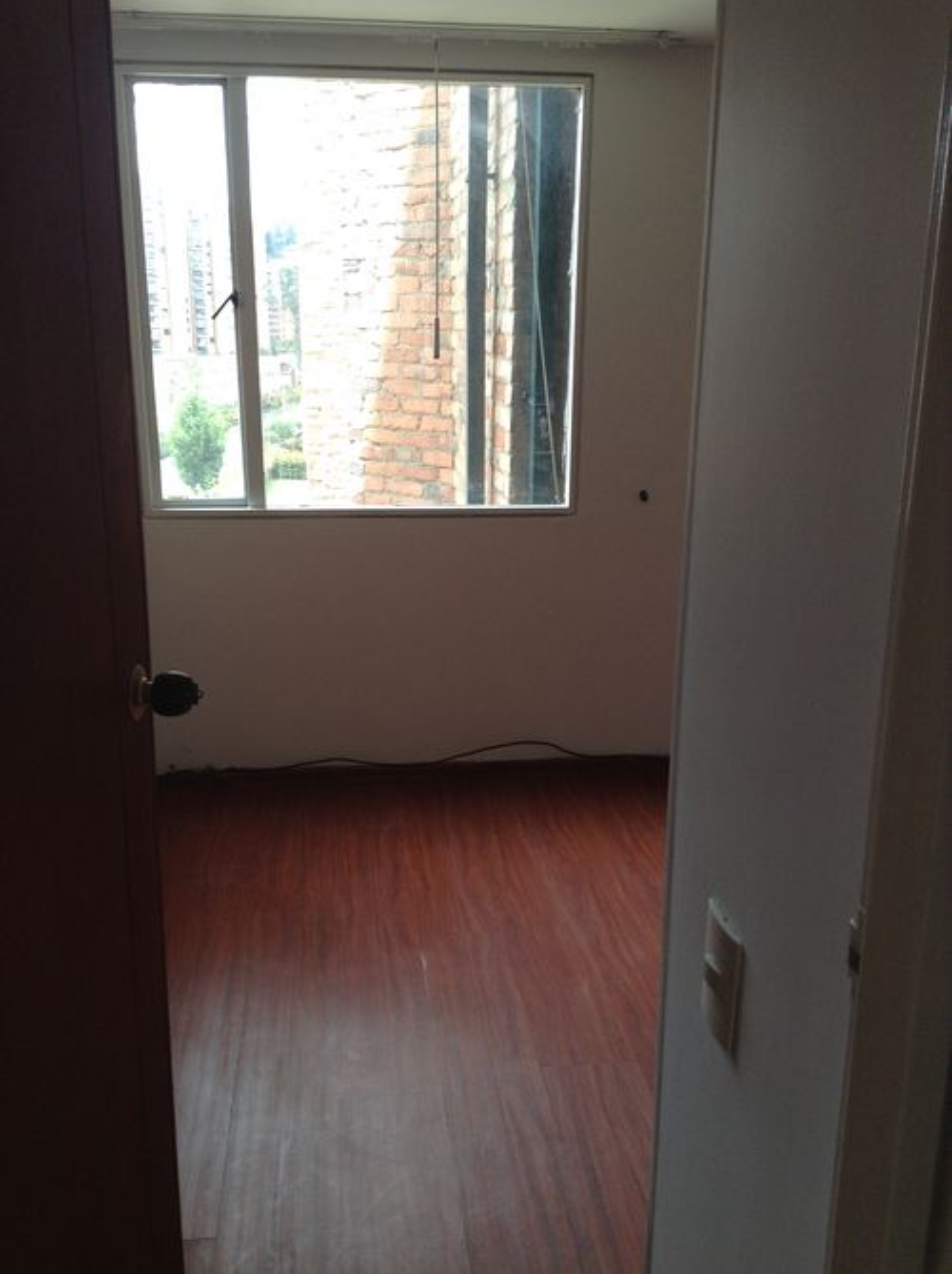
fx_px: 1213
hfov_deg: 42.9
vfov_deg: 55.4
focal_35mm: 33
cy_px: 637
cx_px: 476
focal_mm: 3.3
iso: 32
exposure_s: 1/100
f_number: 2.4
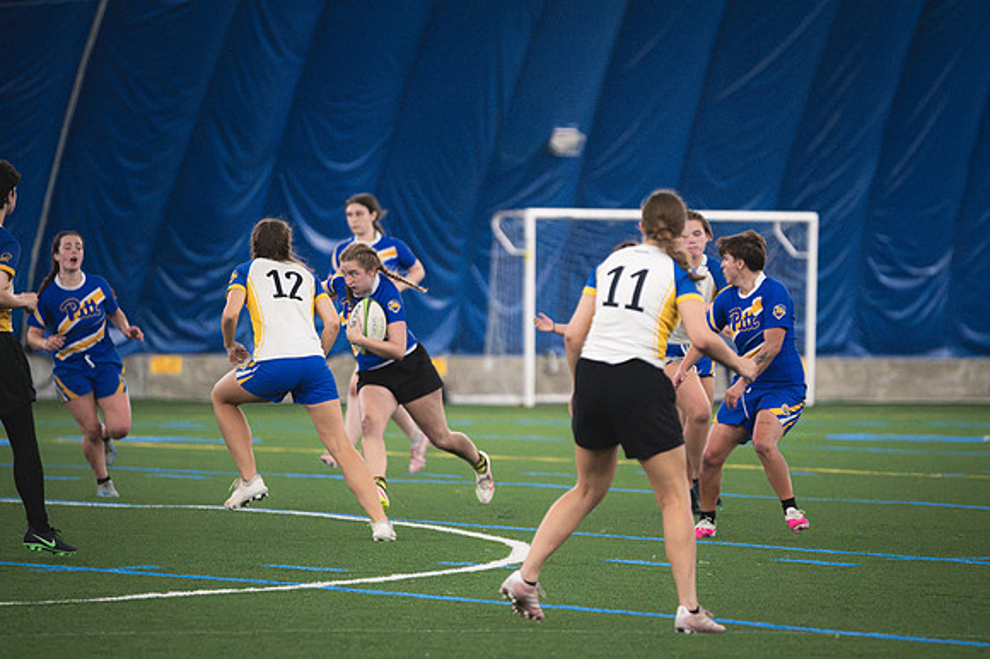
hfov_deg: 6.9
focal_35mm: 300
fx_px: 8245
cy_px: 330
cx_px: 495
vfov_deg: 4.6
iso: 12800
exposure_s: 1/640
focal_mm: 200
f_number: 2.8
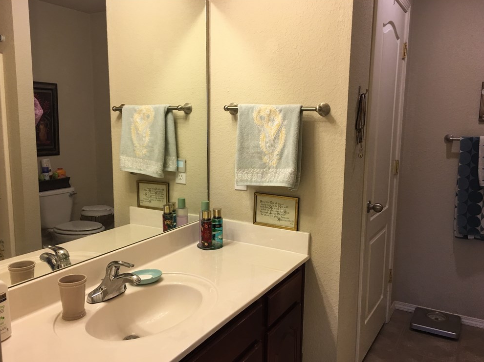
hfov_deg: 60.0
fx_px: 419
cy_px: 182
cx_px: 246
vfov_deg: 46.8
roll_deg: -1.4
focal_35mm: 30
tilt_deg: -7.7
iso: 32
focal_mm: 4.15
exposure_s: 1/30
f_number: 2.2
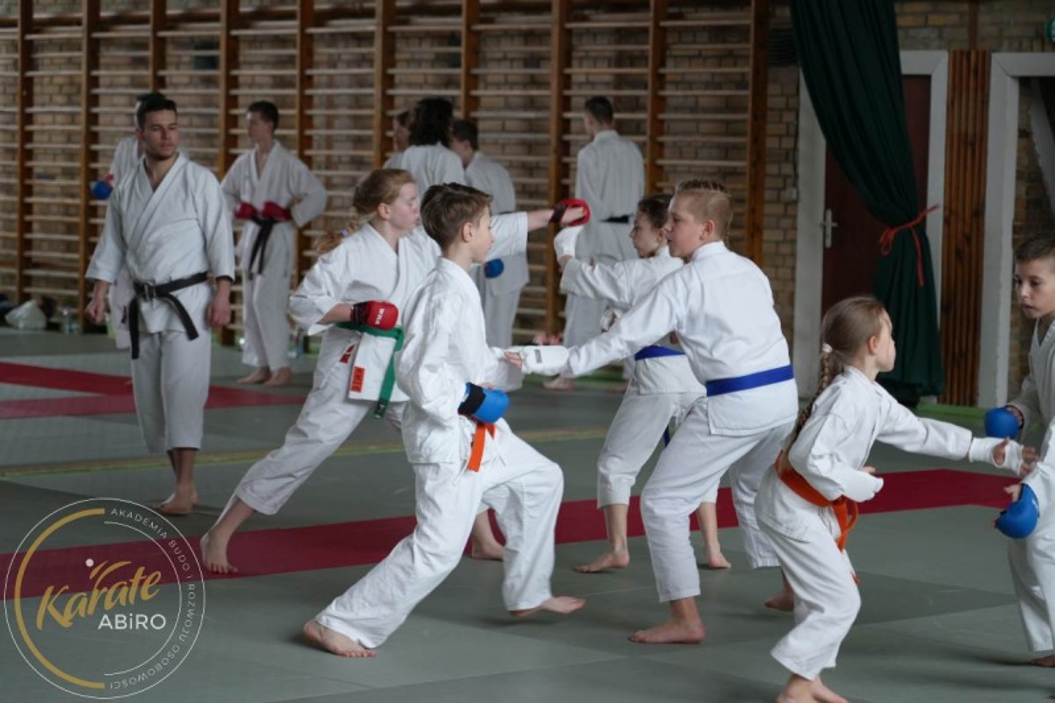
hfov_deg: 19.5
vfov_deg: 13.0
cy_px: 352
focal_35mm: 105
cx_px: 528
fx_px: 3076
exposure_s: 1/160
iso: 1600
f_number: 4
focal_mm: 105
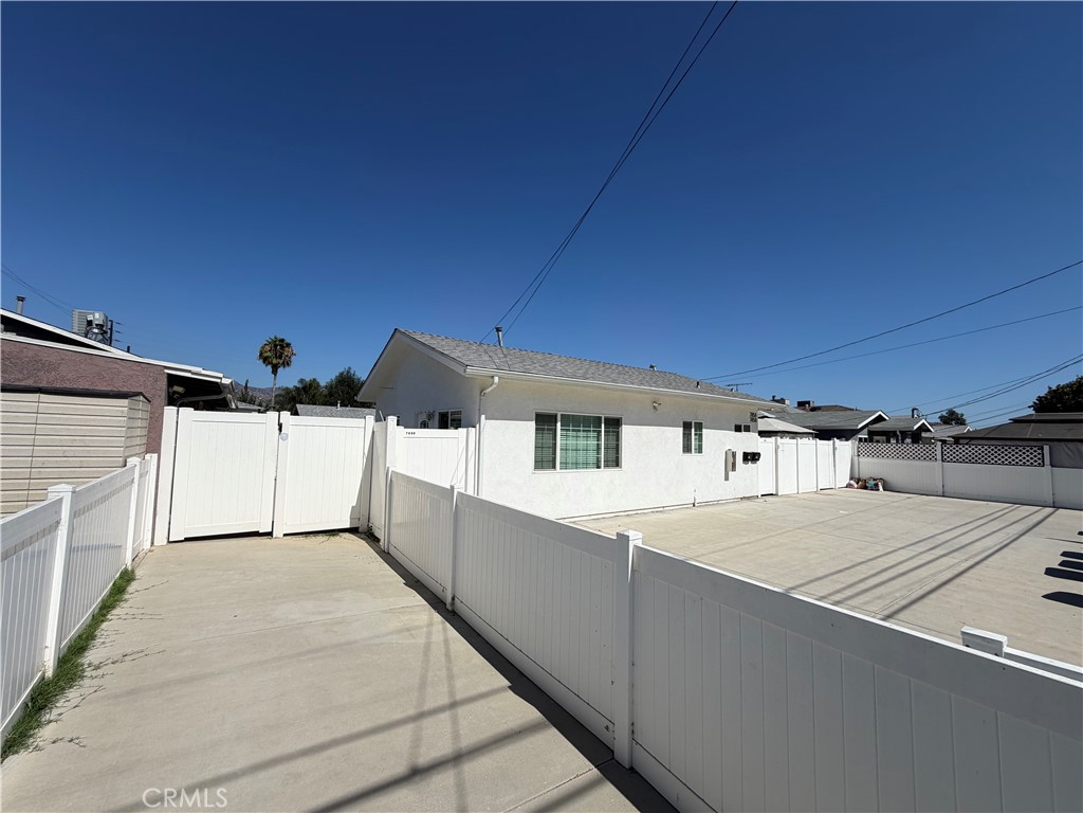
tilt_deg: +3.5
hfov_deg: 102.1
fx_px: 438
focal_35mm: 14
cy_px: 406
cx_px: 542
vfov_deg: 85.7
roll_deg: -0.5
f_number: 2.2
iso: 20
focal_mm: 2.22
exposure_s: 1/2024
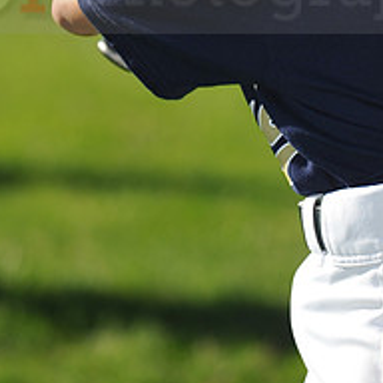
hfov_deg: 4.1
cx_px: 231
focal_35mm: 423
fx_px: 5295
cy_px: -30
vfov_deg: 4.1
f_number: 4
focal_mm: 165
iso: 200
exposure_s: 1/2000
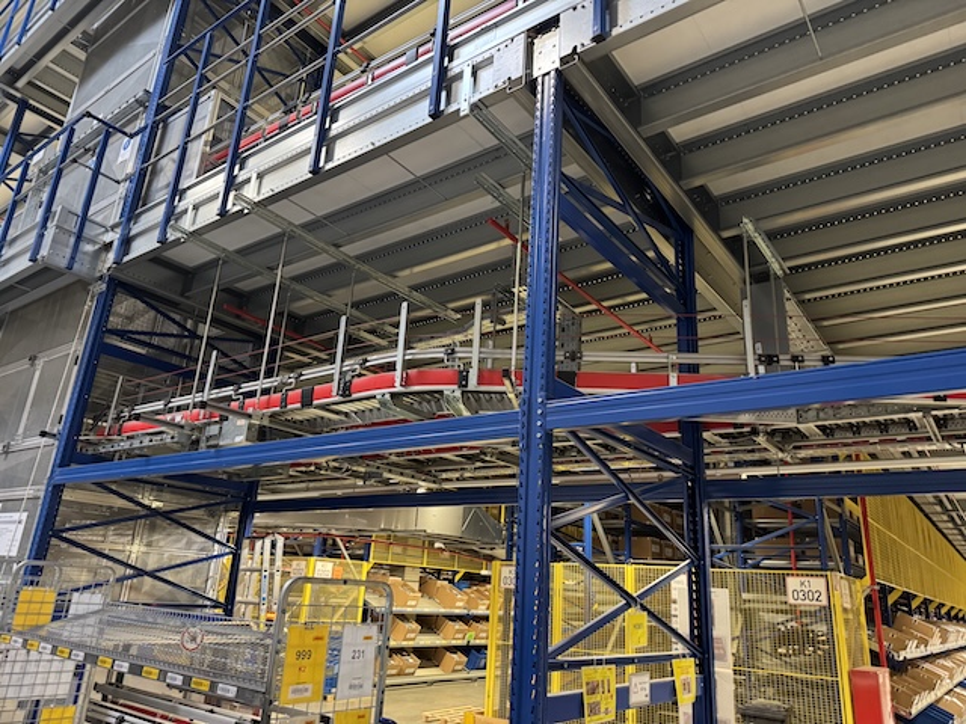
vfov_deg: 56.8
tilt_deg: +16.8
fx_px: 670
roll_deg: -4.7
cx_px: 483
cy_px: 362
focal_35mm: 24
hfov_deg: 71.6
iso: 800
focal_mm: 6.76
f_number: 1.78
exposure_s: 1/60
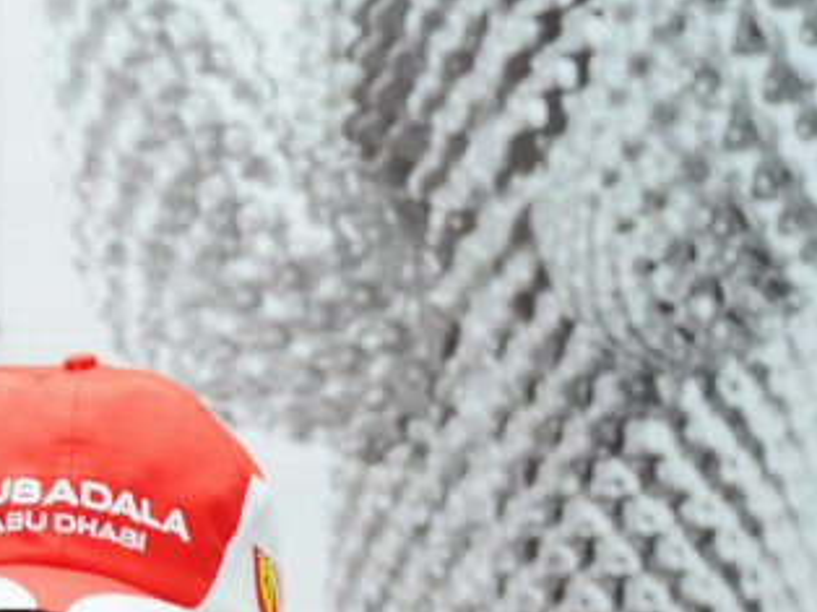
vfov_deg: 1.6
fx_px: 22169
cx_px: -304
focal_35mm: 940
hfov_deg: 2.1
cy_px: 798
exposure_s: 1/160
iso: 500
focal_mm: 300
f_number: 2.8
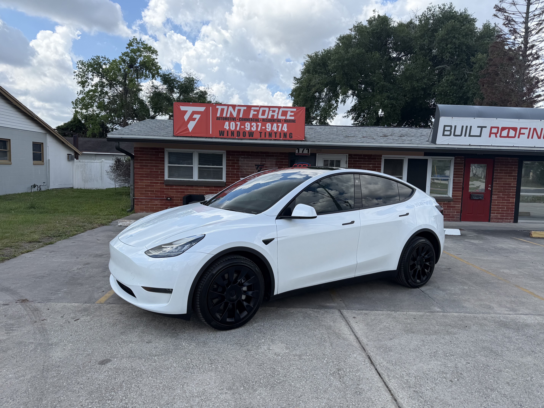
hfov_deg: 71.6
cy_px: 204
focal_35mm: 24
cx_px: 272
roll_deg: -1.4
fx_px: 377
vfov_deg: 56.8
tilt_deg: -3.8
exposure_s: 1/3425
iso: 80
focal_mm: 6.76
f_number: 1.78
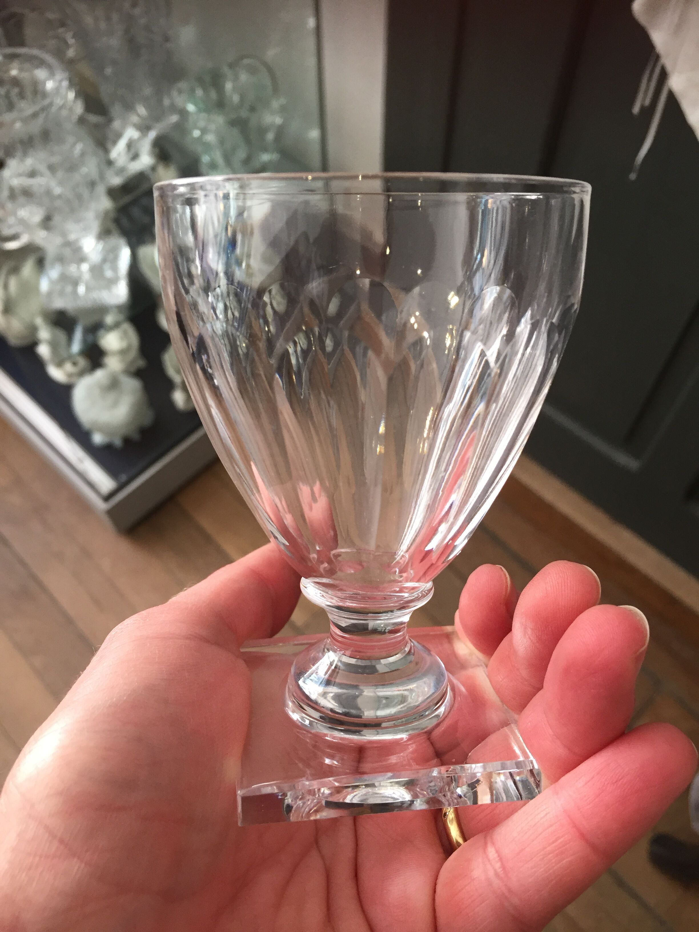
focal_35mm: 29
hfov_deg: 48.2
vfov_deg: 61.7
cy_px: 466
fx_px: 781
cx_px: 350
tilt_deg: -59.1
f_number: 2.2
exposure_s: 1/33
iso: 64
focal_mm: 4.15
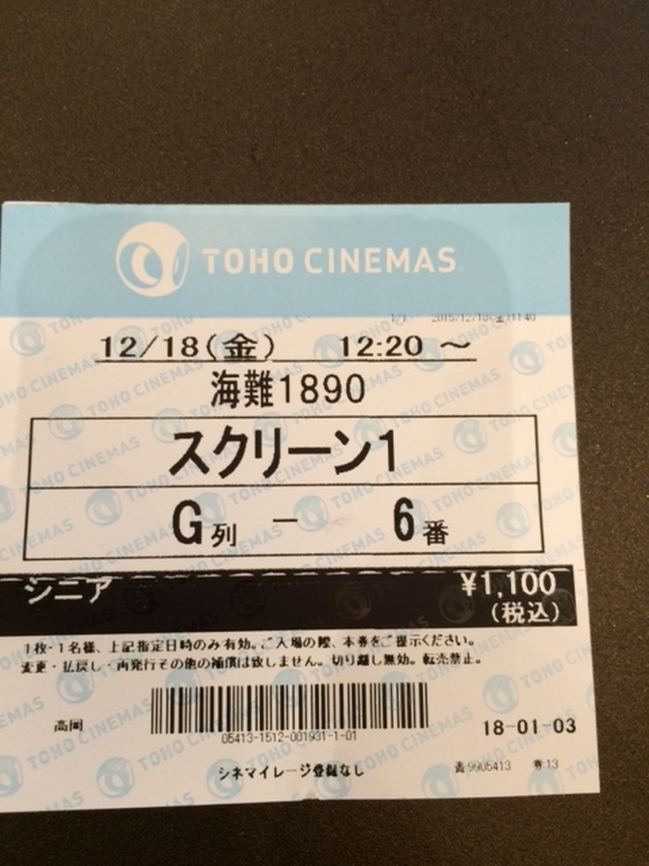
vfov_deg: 61.7
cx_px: 324
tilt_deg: -82.0
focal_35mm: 29
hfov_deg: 48.2
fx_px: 725
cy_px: 433
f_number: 2.2
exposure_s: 1/30
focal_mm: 4.15
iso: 80
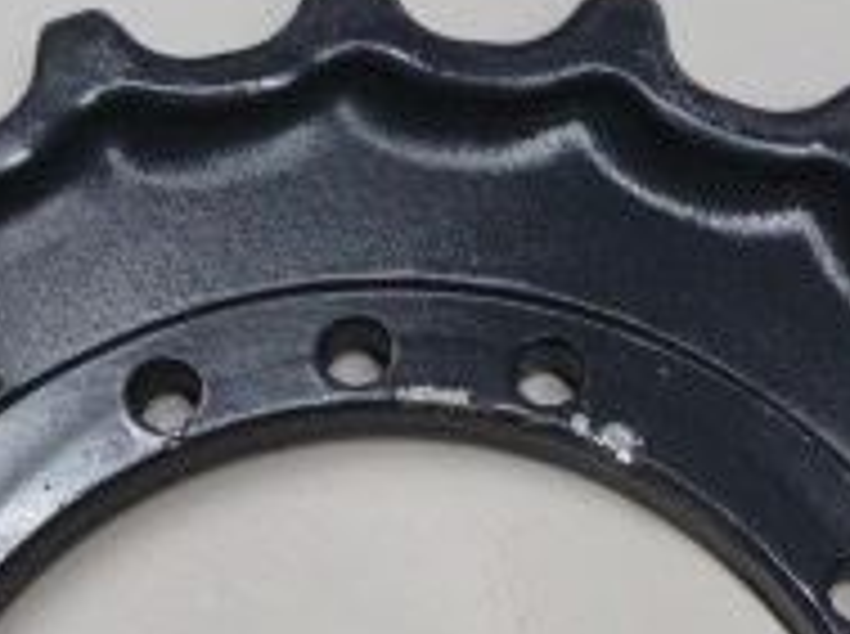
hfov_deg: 20.7
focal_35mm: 95
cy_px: 1012
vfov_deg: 14.3
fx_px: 2328
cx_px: 477
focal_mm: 4.7
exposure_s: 1/30
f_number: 3.3
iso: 160
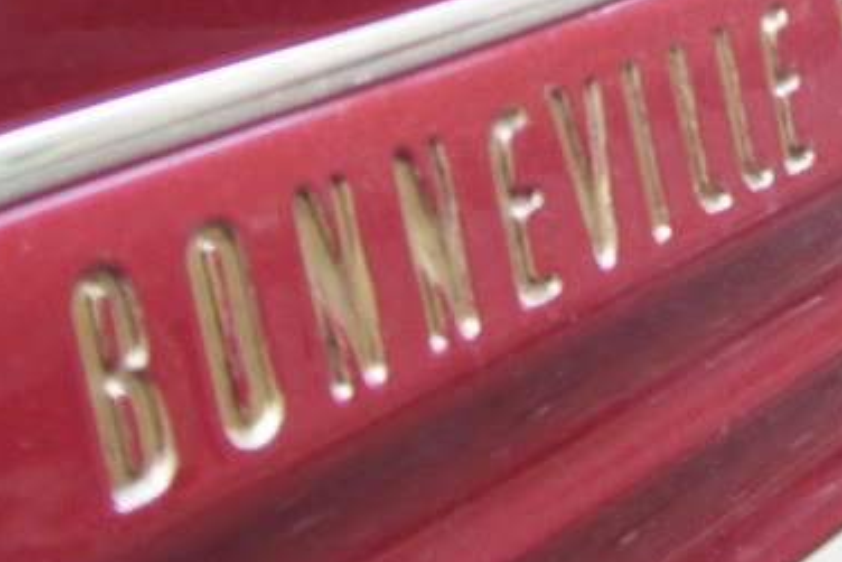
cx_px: 849
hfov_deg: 19.4
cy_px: -162
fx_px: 2386
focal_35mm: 102
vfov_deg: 13.0
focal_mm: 6
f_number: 2.7
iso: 160
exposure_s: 1/20
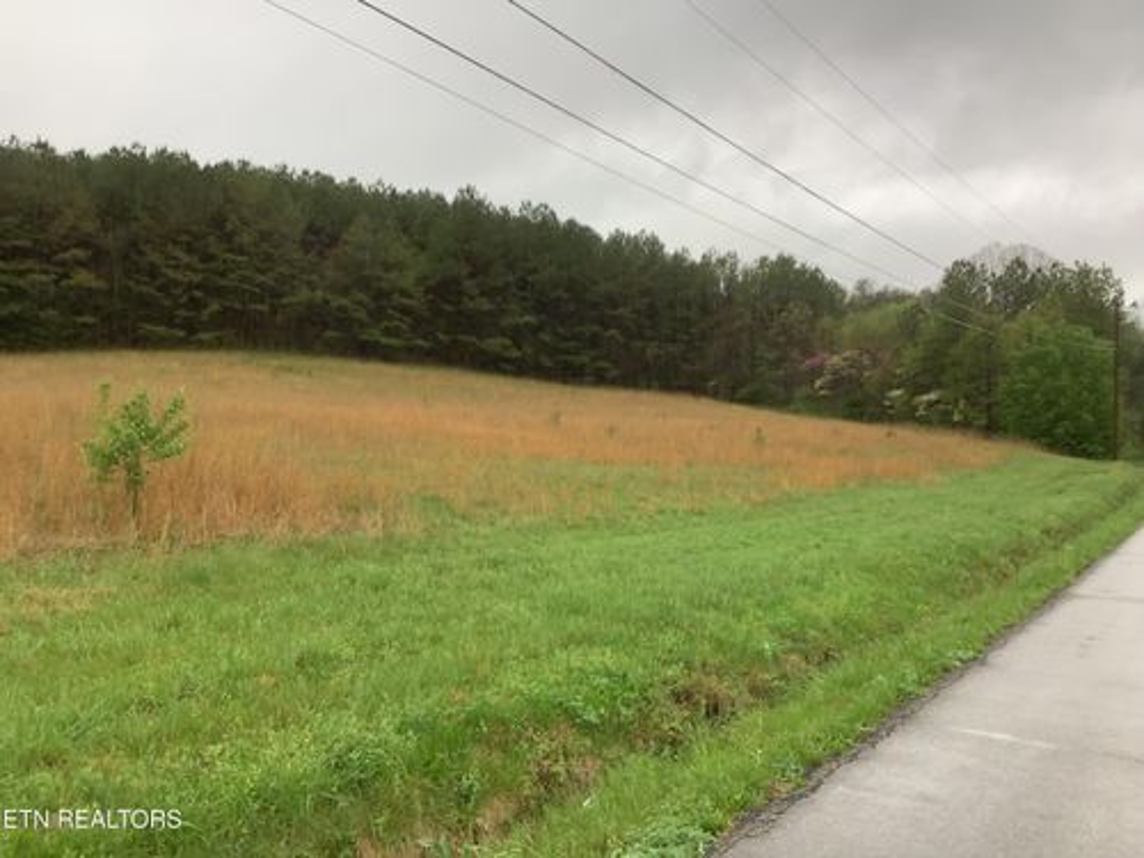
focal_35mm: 31
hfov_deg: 58.4
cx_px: 572
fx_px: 1024
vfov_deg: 45.4
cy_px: 429
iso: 50
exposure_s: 1/120
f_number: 2.4
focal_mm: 3.3
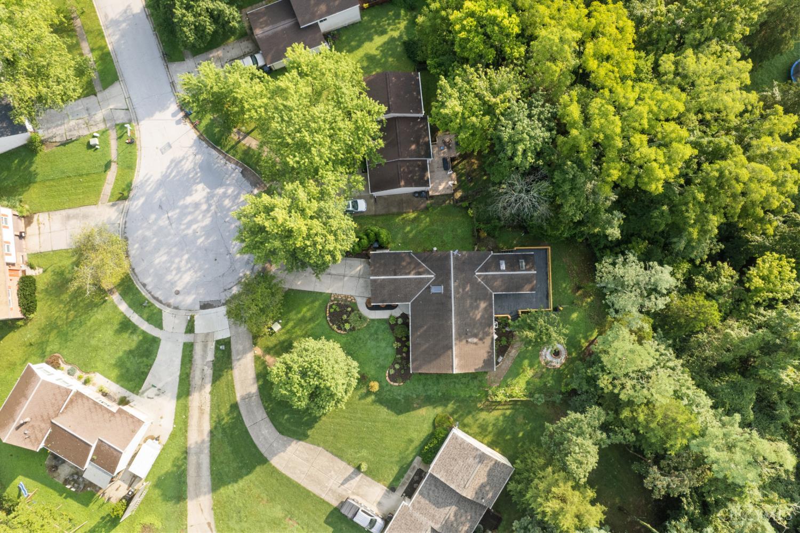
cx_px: 400
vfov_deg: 57.2
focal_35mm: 22
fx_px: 489
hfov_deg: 78.6
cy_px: 266
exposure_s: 1/240
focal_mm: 8.38
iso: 100
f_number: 2.8
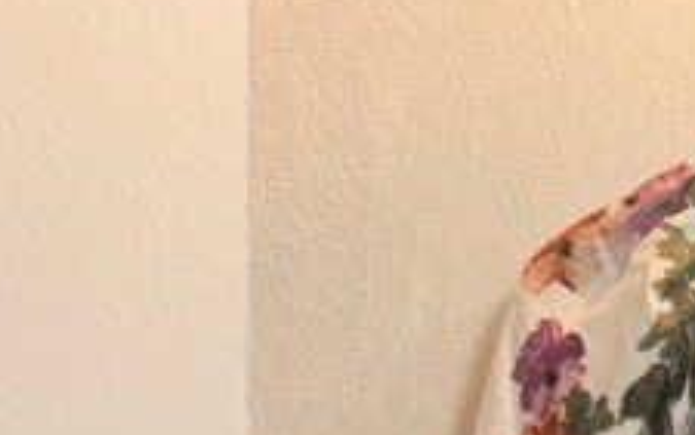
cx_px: 1056
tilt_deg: -6.0
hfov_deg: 16.7
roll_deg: -2.3
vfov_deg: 8.5
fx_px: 2142
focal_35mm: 113
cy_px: 1524
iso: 200
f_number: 1.78
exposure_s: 1/50
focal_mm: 6.76
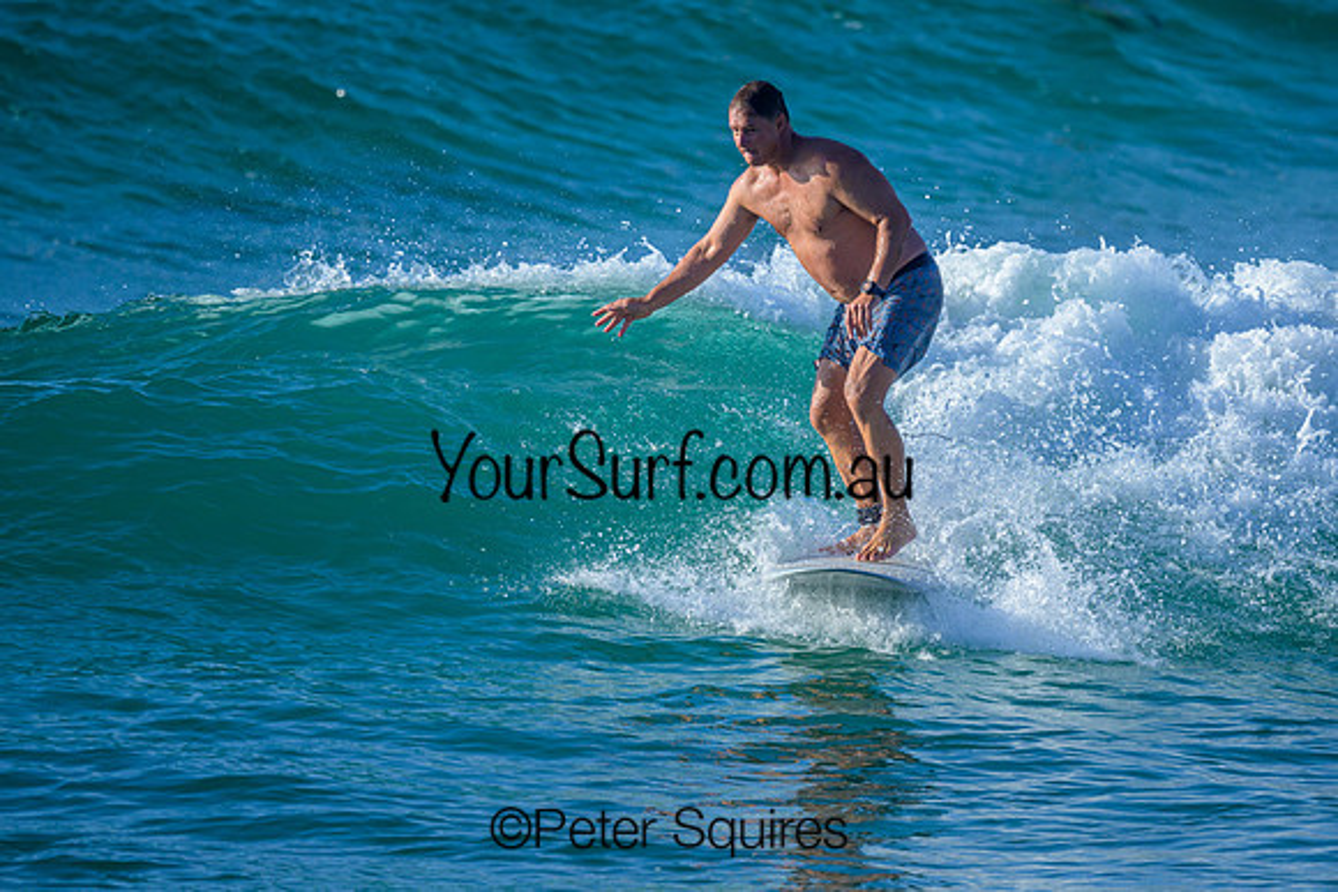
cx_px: 837
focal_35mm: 1000
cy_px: 334
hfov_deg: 2.1
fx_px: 37190
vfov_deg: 1.4
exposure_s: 1/2000
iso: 450
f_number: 6.3
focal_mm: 800
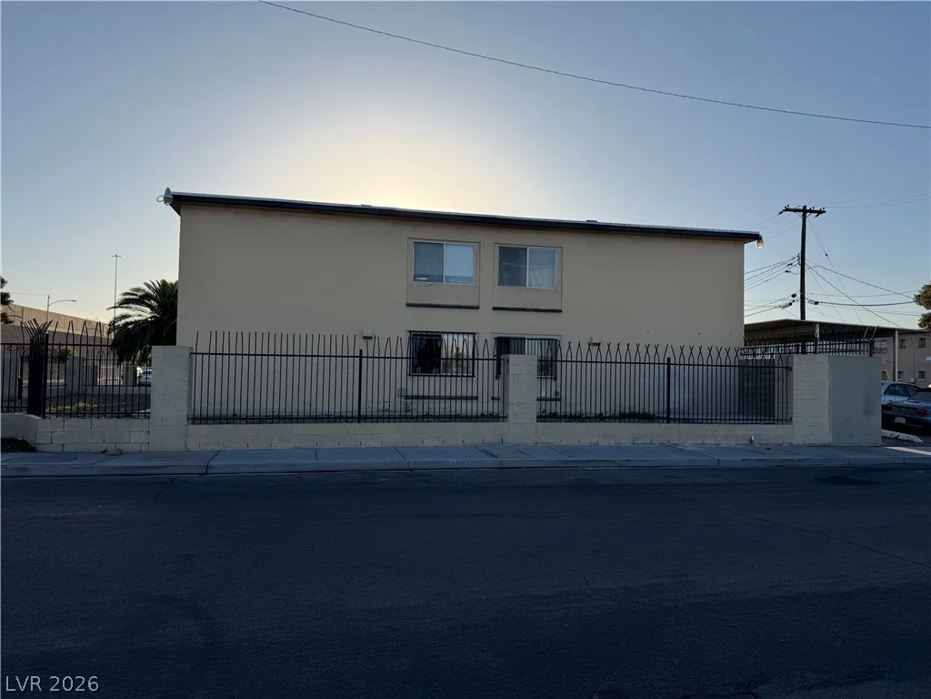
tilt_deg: +1.6
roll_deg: -0.9
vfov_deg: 56.8
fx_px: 645
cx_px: 466
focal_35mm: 24
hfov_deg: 71.6
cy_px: 350
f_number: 1.78
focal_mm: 6.76
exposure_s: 1/4405
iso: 80
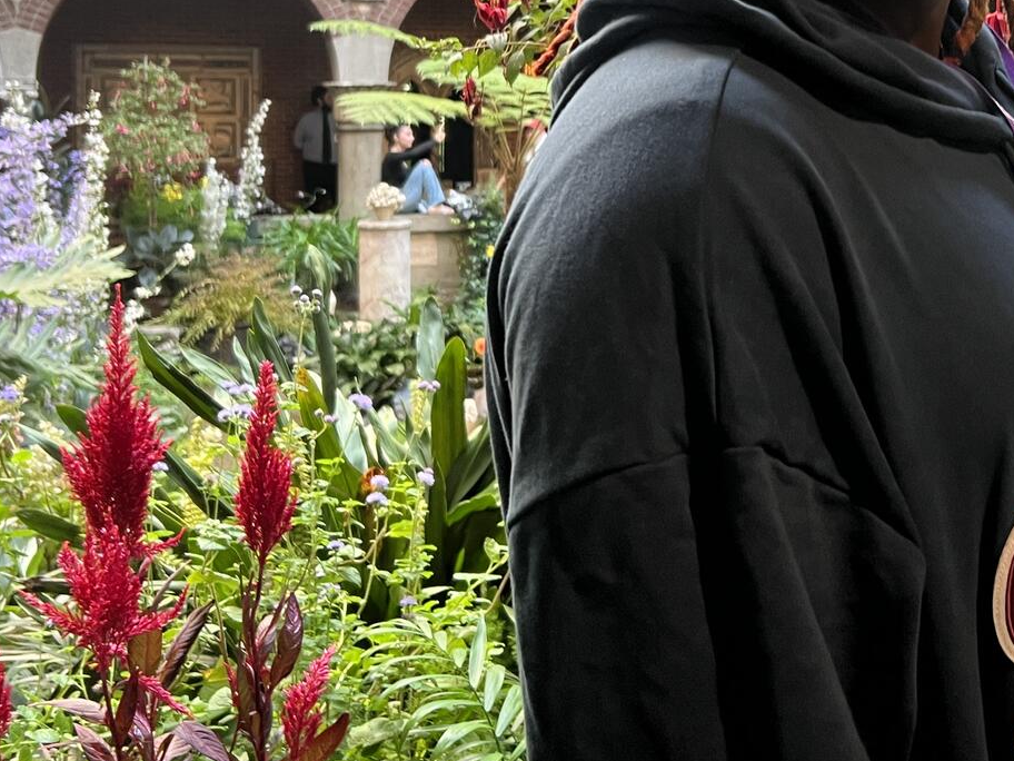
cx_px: 771
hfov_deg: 33.1
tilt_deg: +0.7
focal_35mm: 57
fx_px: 1670
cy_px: 152
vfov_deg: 25.2
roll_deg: -1.3
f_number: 1.5
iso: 100
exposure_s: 1/60
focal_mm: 5.7
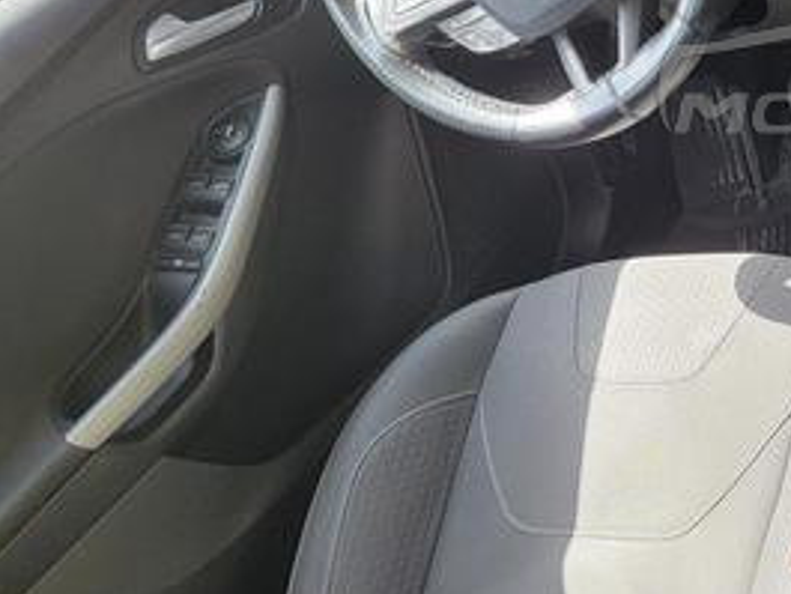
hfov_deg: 28.8
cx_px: 919
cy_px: 73
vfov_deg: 24.2
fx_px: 1349
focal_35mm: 59
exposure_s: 1/120
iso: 160
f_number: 1.8
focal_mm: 6.7
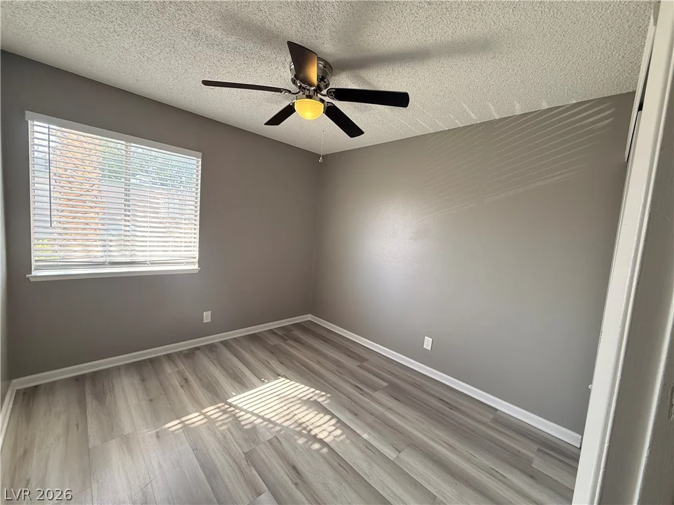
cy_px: 252
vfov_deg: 85.7
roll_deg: -5.5
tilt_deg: -4.1
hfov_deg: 102.1
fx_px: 273
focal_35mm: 14
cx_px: 337
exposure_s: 1/120
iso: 200
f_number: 2.2
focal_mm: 2.22
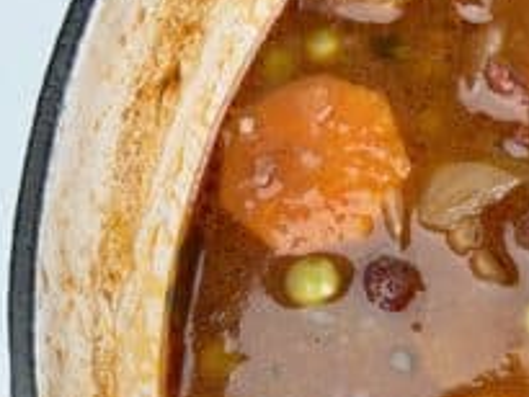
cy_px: 394
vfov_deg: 8.2
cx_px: 968
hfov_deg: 10.3
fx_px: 2752
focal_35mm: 180
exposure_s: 1/254
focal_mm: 6.76
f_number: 1.78
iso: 64
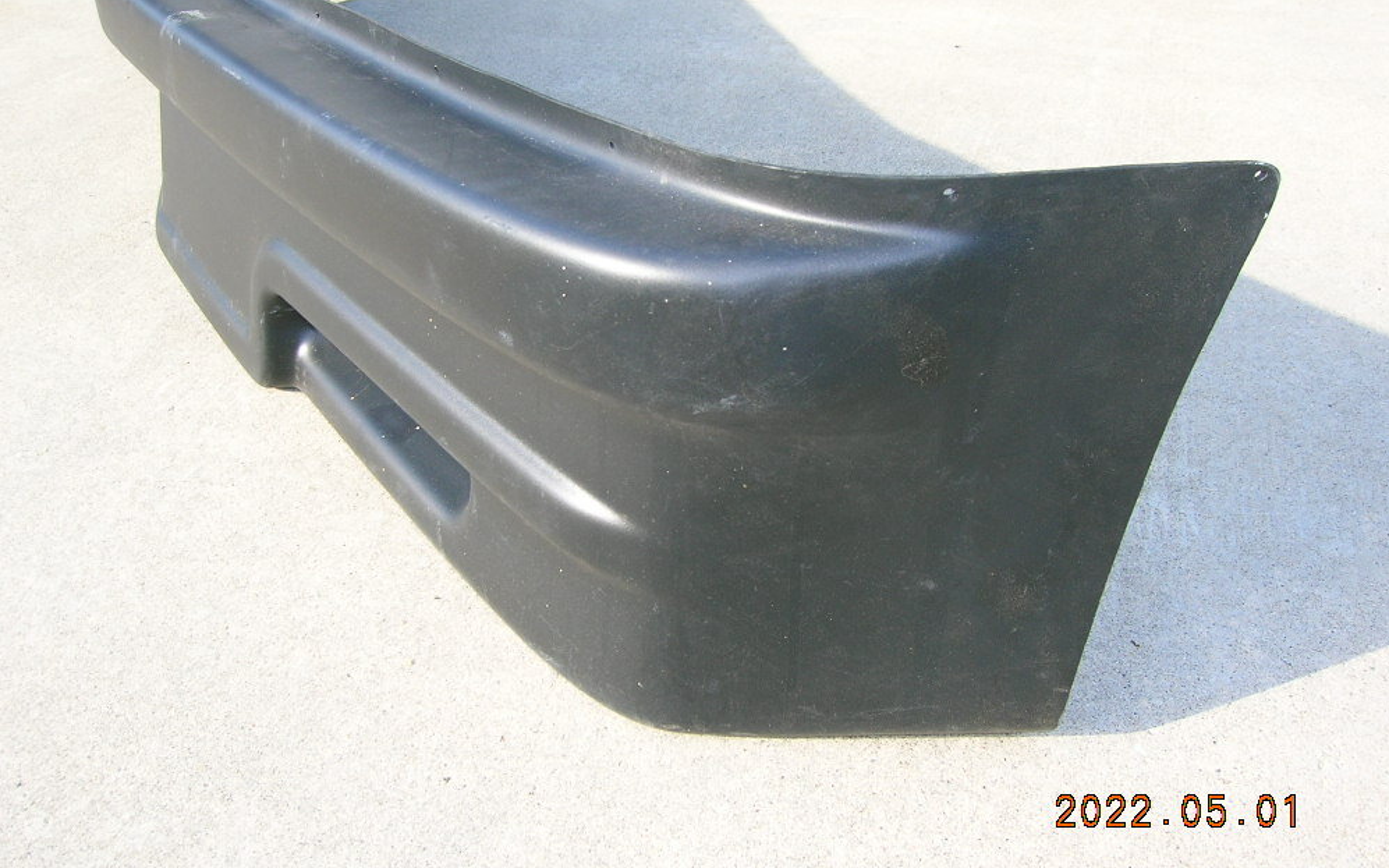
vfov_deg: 34.4
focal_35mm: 37
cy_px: 389
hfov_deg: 52.8
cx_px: 702
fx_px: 1401
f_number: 4.9
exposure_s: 1/40.5
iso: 50
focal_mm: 5.7
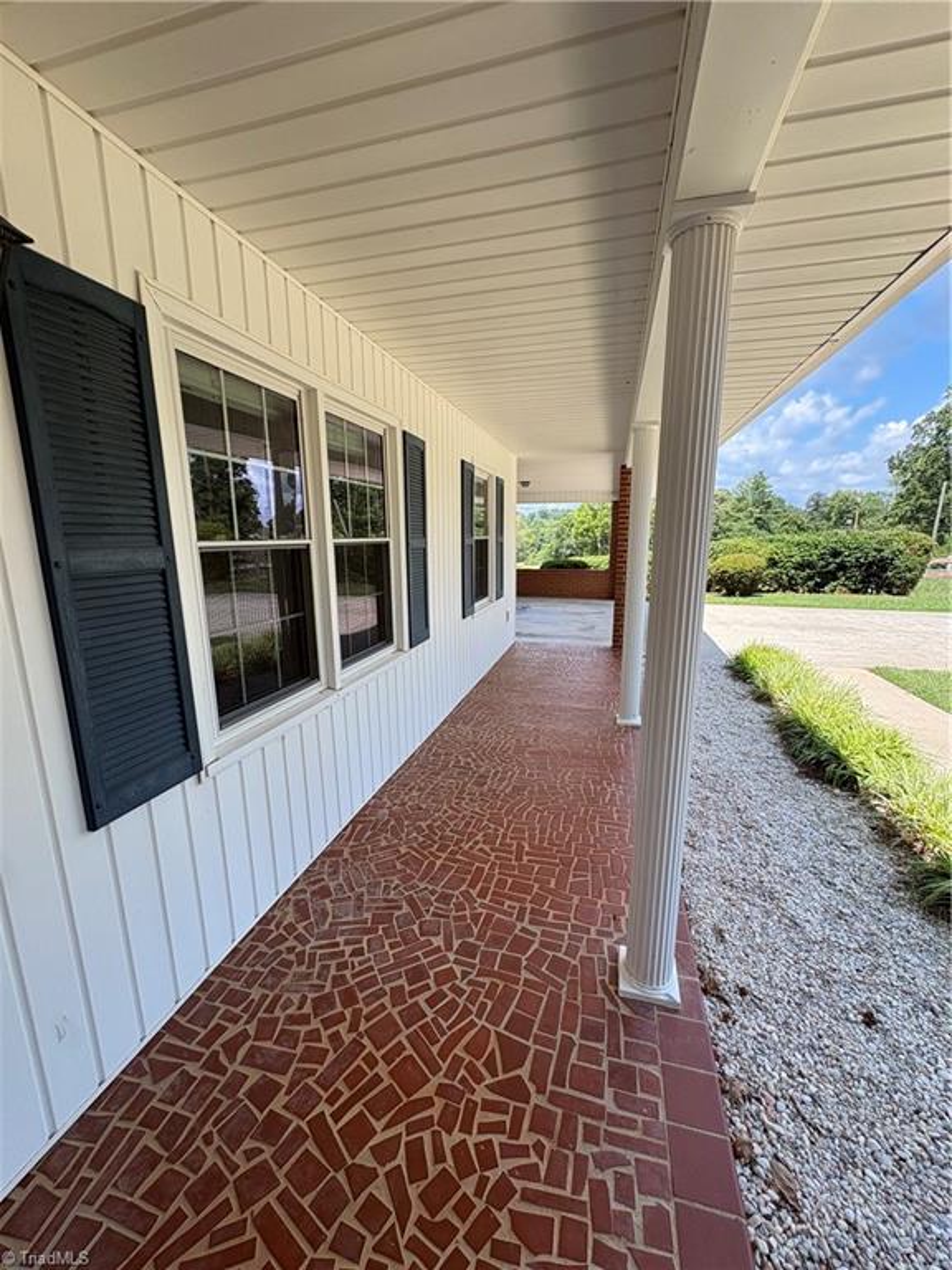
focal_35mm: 14
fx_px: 513
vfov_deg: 102.1
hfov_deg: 85.7
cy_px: 635
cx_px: 476
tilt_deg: -10.4
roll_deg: -0.3
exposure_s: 1/394
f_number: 2.2
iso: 40
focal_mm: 2.22
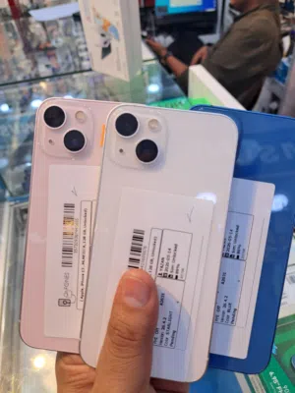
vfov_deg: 71.6
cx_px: 148
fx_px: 273
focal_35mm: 24
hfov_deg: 56.8
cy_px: 196
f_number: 1.8
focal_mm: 5.23
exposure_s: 1/50
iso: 50
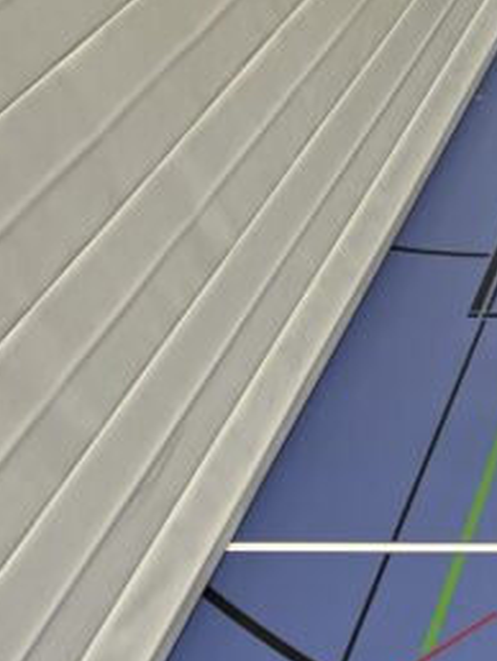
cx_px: 881
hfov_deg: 13.1
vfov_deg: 18.9
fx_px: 1969
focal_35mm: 103
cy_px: 154
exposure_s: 1/99
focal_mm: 5.7
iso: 50
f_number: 1.5
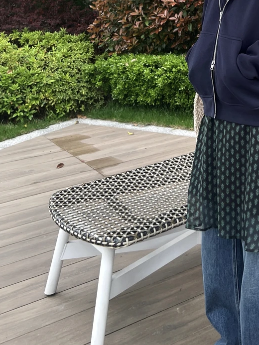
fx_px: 539
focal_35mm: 54
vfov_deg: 33.8
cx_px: 248
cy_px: 41
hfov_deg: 25.9
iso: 80
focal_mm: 5.7
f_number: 1.5
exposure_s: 1/121
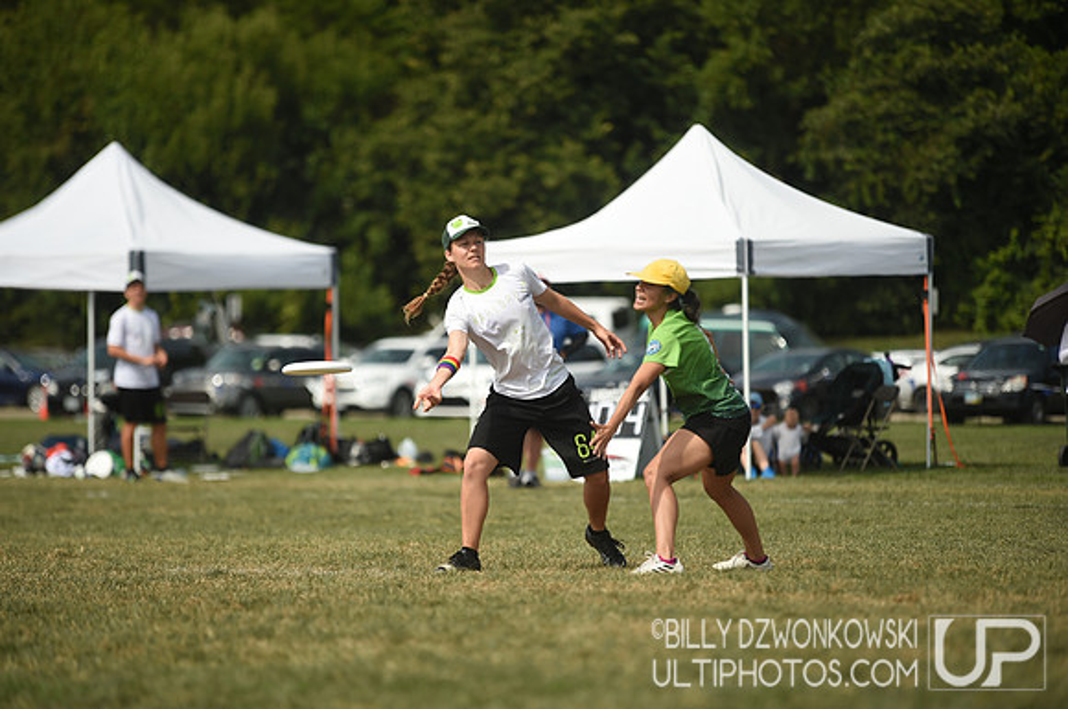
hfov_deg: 10.3
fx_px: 5925
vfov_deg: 6.8
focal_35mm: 200
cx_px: 534
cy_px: 354
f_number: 2.8
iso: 100
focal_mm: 200
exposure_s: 1/1600
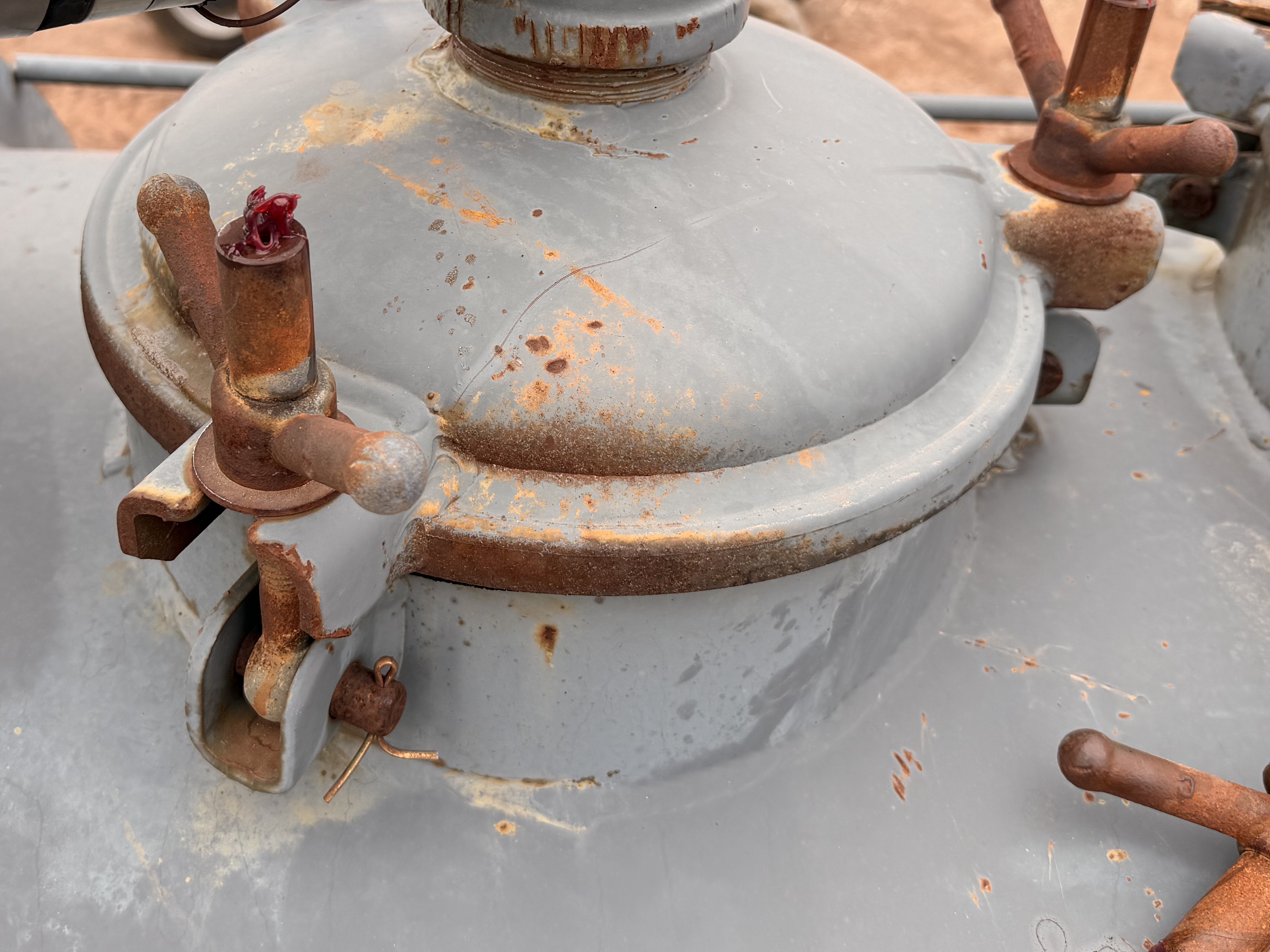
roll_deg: -1.9
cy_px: 243
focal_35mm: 41
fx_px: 1504
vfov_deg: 34.4
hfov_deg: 45.7
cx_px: 557
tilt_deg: -33.8
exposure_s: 1/261
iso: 64
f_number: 1.78
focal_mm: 6.76
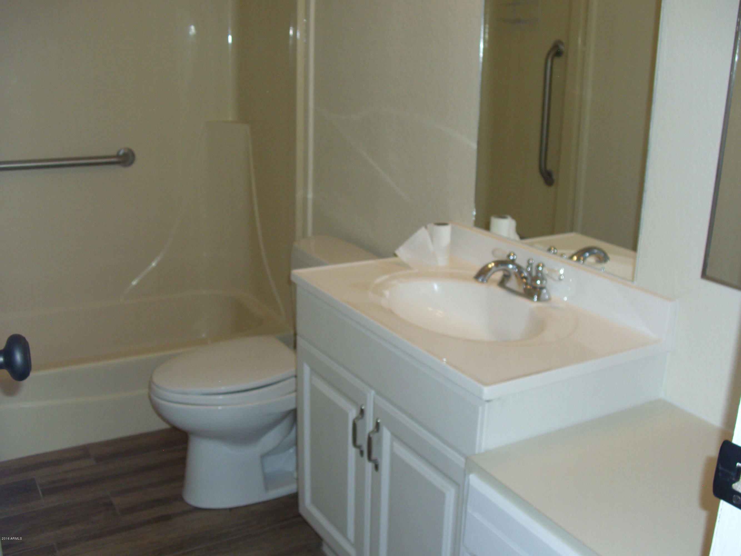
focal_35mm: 38
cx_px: 370
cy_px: 278
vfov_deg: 37.7
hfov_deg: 49.0
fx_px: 813
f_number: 3.1
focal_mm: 6.3
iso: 125
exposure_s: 1/60
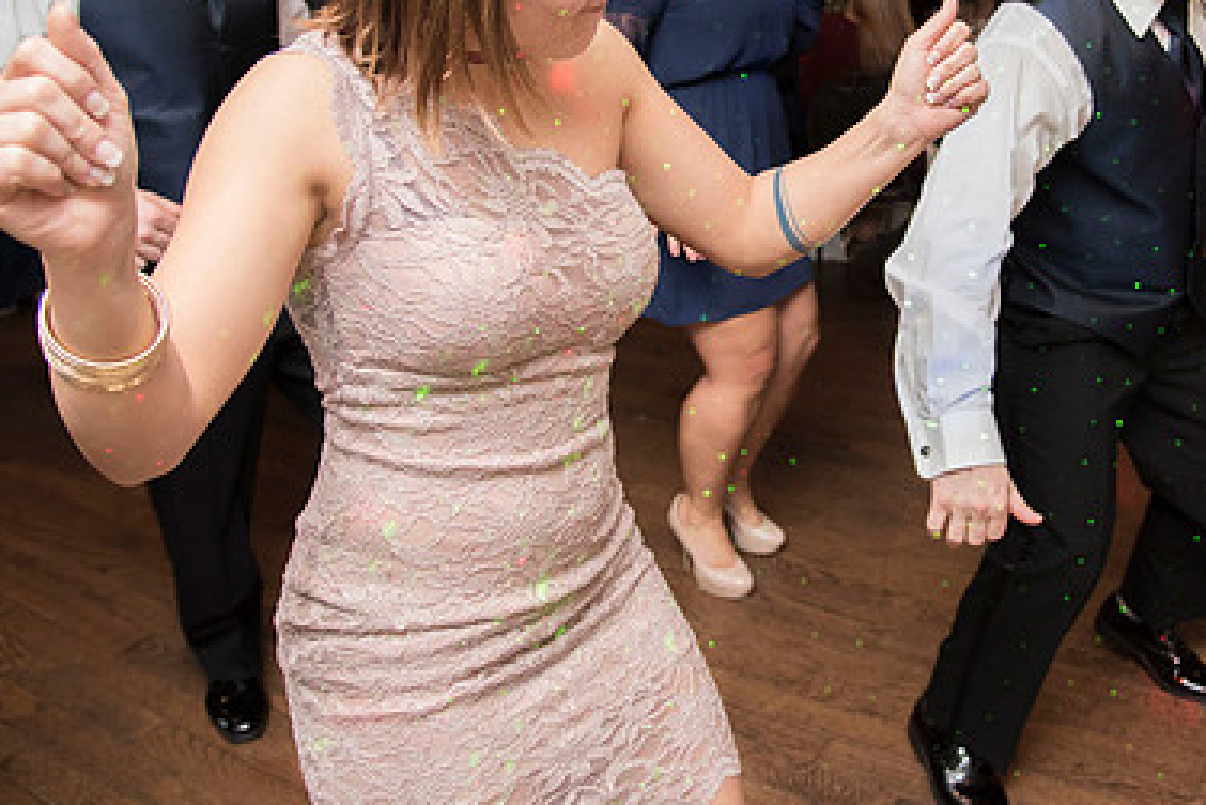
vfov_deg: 35.3
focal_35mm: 37
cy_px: 220
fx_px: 1240
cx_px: 779
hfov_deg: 51.1
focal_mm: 24
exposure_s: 1/160
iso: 2000
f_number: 4
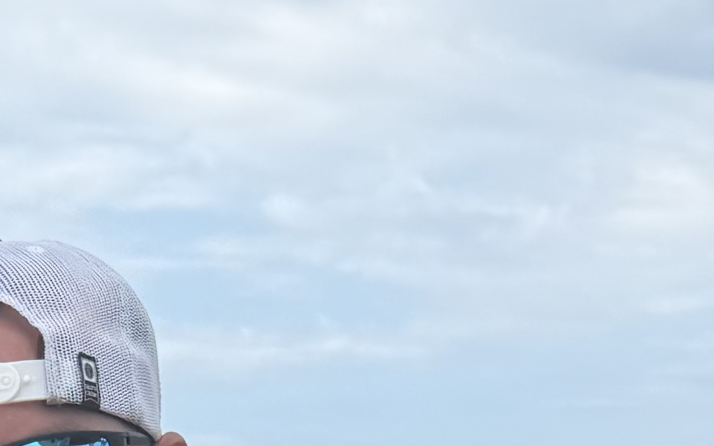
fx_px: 2568
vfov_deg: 8.5
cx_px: -305
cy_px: 1280
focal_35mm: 132
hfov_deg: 14.9
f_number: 1.78
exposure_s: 1/3279
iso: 80
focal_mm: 6.76
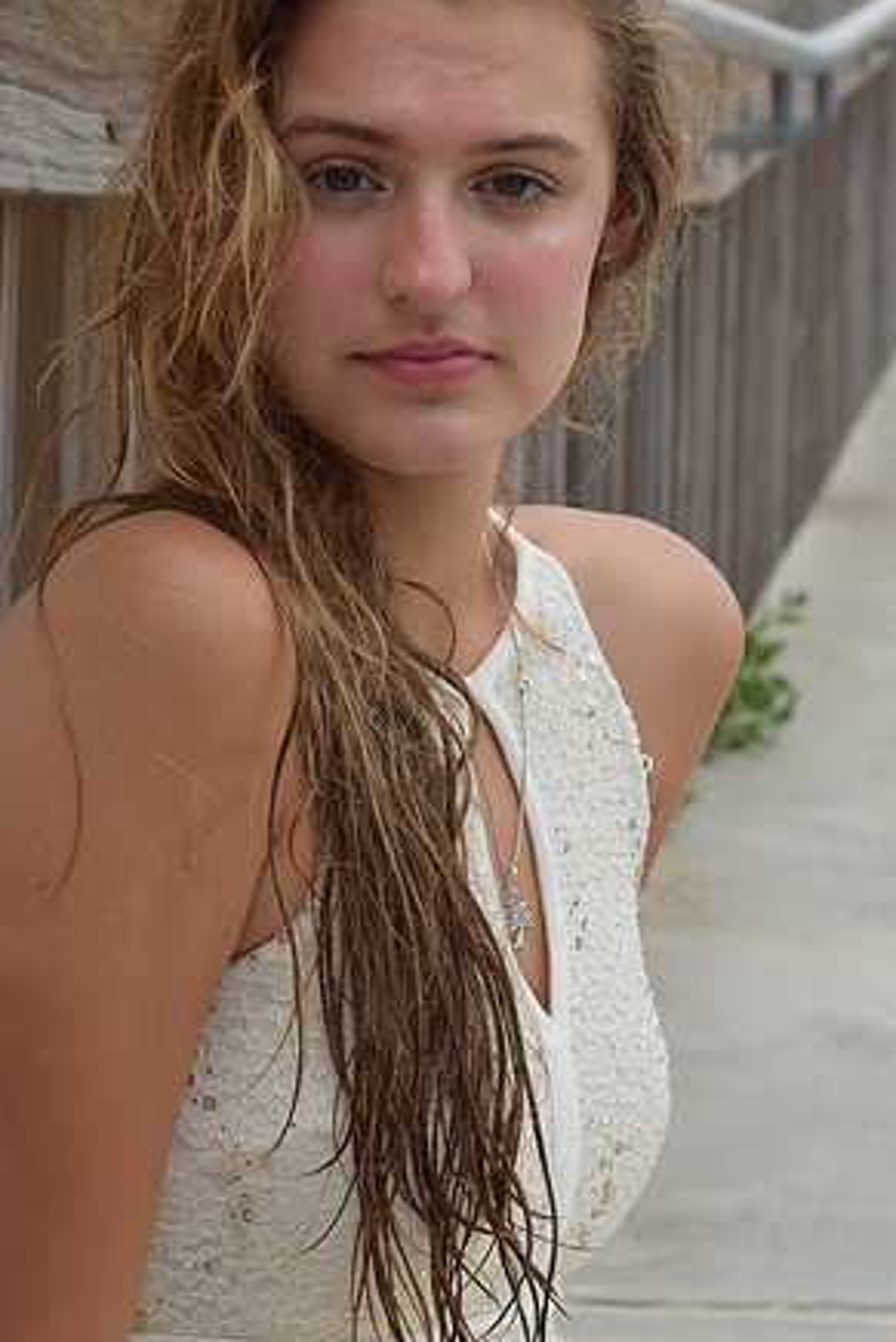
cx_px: 571
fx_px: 4091
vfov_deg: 18.6
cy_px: 637
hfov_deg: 12.5
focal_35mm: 110
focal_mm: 55
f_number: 8
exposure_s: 1/250
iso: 250
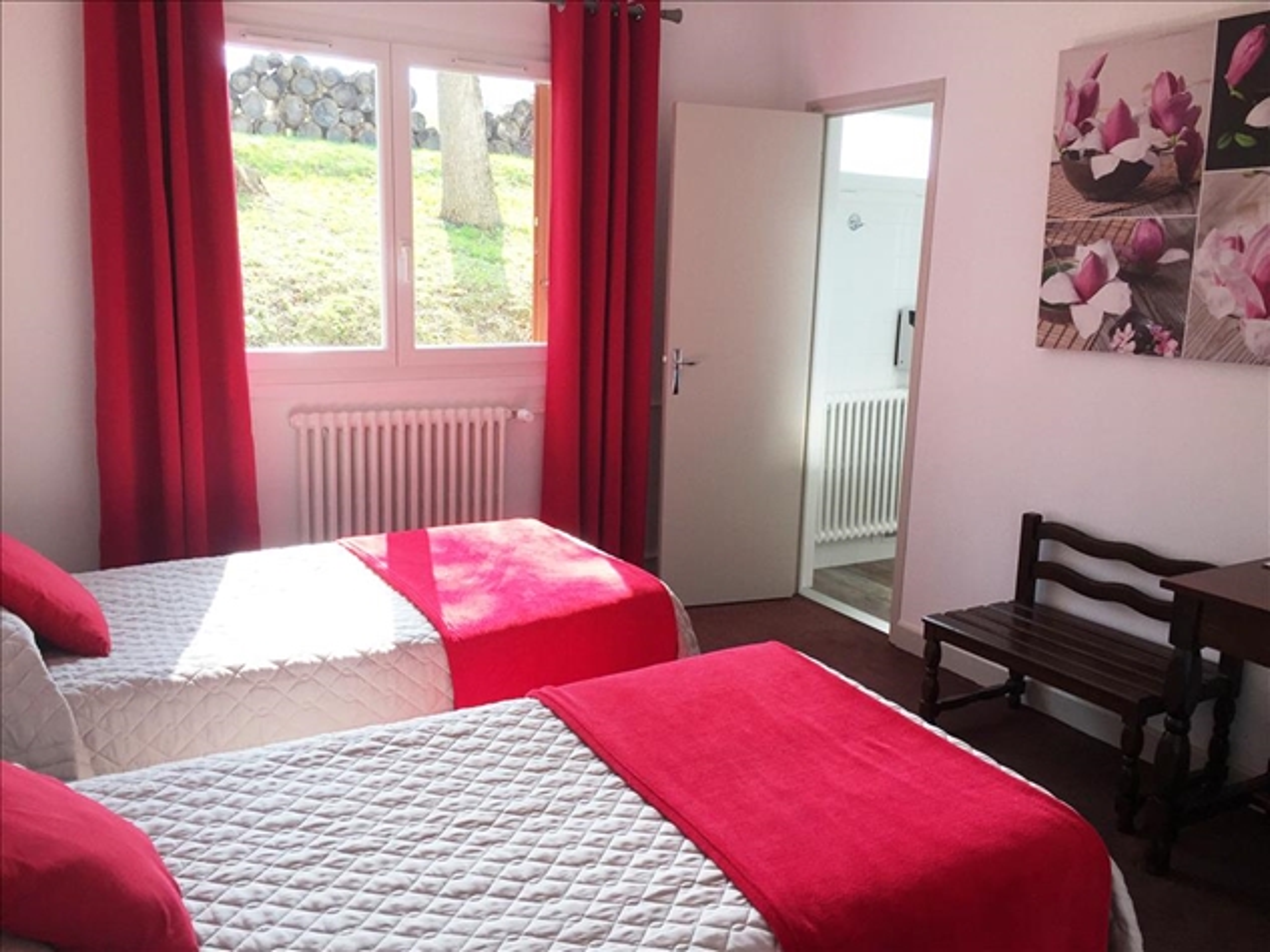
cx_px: 635
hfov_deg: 61.7
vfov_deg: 48.2
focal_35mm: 29
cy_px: 476
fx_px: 1064
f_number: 2.2
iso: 32
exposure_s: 1/158
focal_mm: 4.15
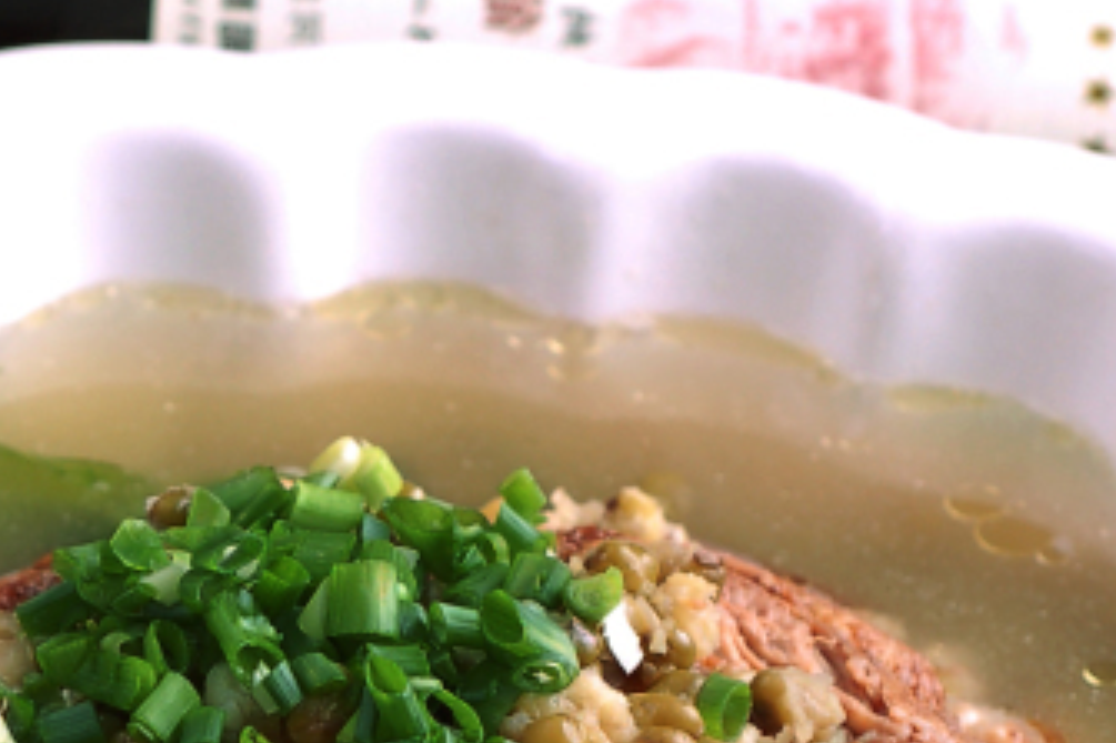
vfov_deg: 5.0
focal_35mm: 275
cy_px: 931
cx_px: 210
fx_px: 8520
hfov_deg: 7.5
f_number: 8
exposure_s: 1/500
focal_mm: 60
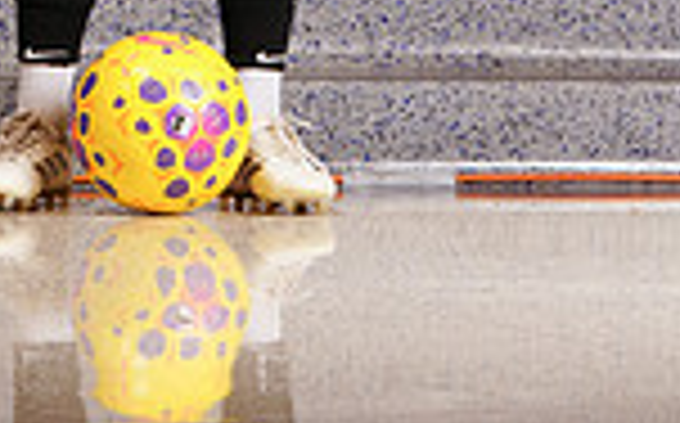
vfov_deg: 4.9
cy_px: -536
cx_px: 149
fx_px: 4794
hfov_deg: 8.1
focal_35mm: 259
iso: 320
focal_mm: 85
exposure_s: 1/200
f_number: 8
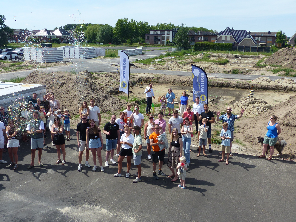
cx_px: 148
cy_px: 111
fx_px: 291
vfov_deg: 41.8
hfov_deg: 54.0
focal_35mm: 34
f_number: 4
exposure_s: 1/800
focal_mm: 6
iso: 100
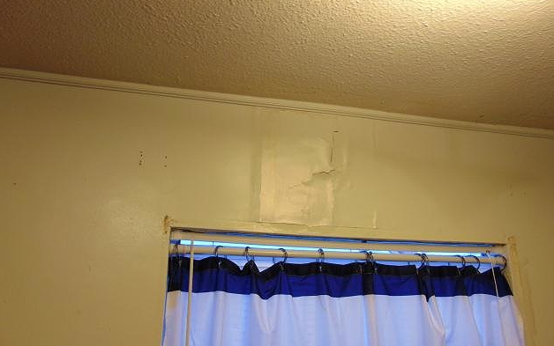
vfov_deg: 46.0
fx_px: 408
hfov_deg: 68.4
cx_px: 280
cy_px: 190
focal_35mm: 27
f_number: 3
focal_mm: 4.5
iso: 100
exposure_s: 1/30
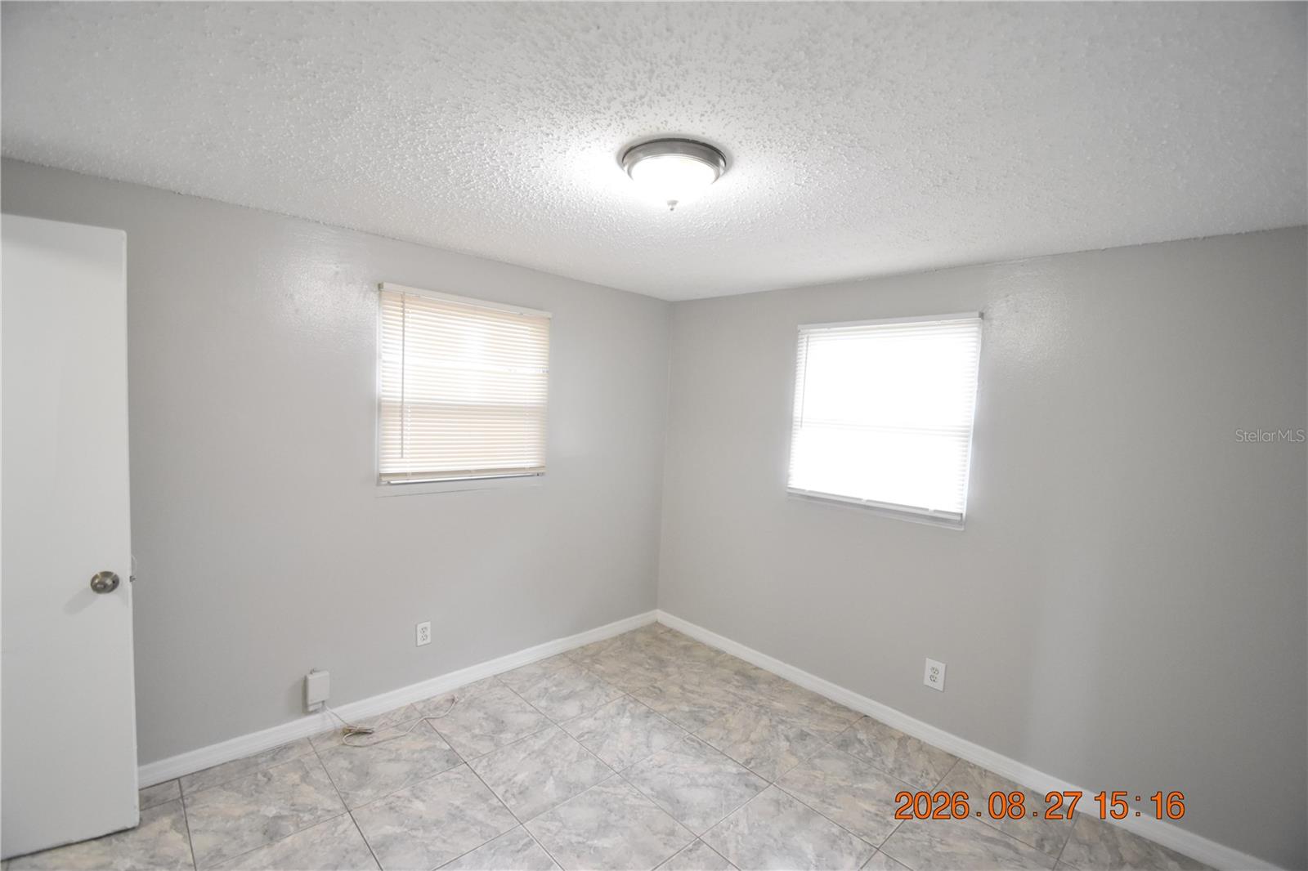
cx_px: 654
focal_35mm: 15
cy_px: 436
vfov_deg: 77.3
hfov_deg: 100.4
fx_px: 545
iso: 2000
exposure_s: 1/60
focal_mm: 10
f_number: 3.5
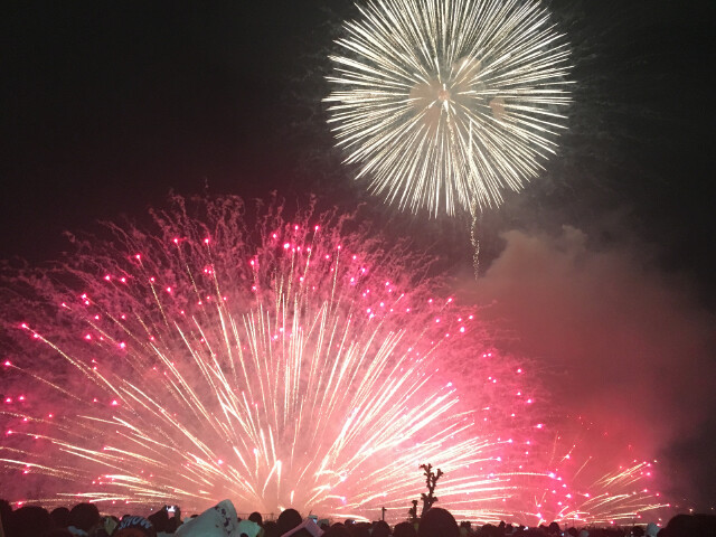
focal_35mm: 29
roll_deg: -1.4
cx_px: 358
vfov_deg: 48.2
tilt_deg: +23.4
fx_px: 600
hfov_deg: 61.7
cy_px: 268
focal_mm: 4.15
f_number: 2.2
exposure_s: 1/20
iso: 200
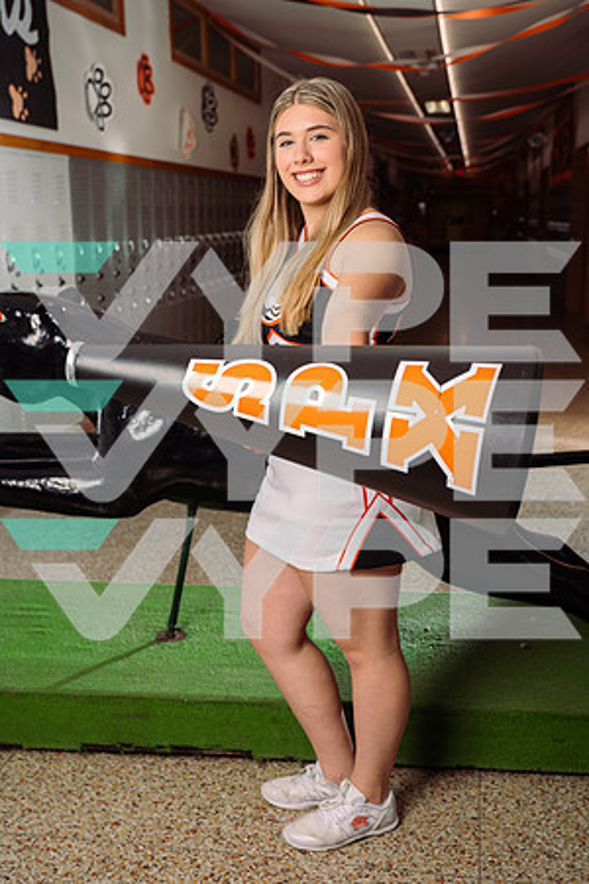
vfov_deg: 45.4
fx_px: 1055
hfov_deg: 31.2
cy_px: 442
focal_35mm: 43
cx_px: 294
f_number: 4.5
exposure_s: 1/250
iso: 125
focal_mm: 43
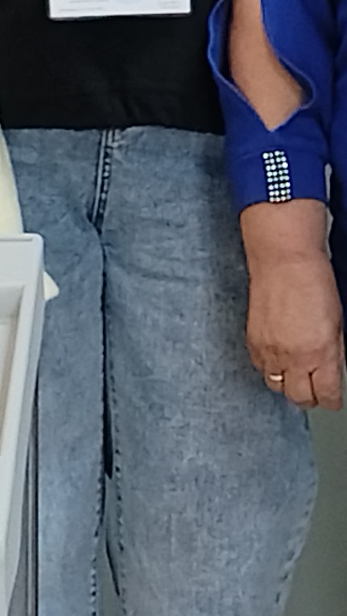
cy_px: -257
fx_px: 3433
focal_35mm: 210
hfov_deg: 5.8
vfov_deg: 10.0
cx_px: 394
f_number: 1.8
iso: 152
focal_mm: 4.25
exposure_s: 1/50
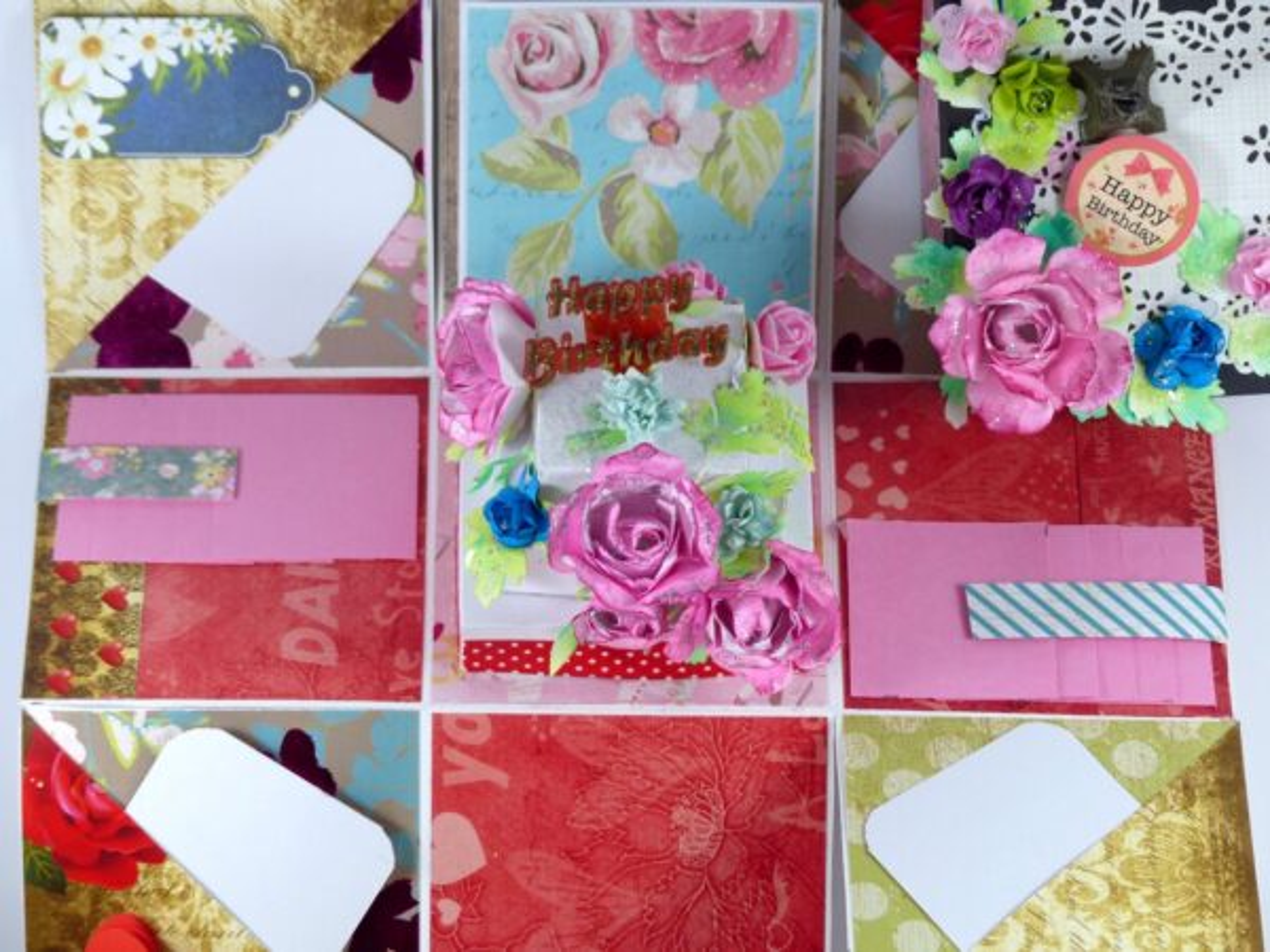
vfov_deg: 11.8
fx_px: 4623
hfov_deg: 15.6
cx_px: 635
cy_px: 476
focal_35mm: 126
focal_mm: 22.6
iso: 100
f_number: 2.8
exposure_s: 1/80
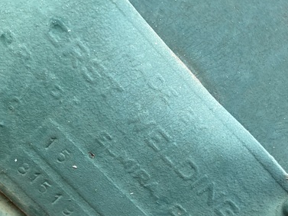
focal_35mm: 53
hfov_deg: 35.5
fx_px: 441
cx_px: 79
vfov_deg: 27.2
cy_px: 163
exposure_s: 1/121
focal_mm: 4.25
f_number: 1.8
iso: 50
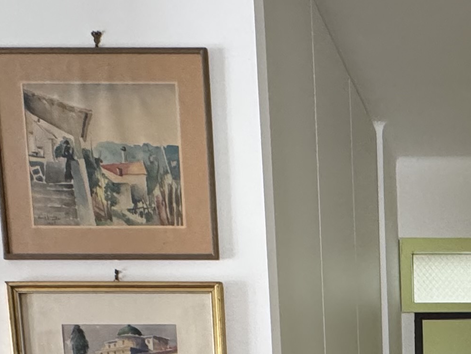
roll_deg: +0.9
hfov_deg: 30.0
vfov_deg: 21.4
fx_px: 776
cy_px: 536
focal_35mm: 57
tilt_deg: -8.0
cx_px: 531
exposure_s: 1/79
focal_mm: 2.22
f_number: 2.2
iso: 320
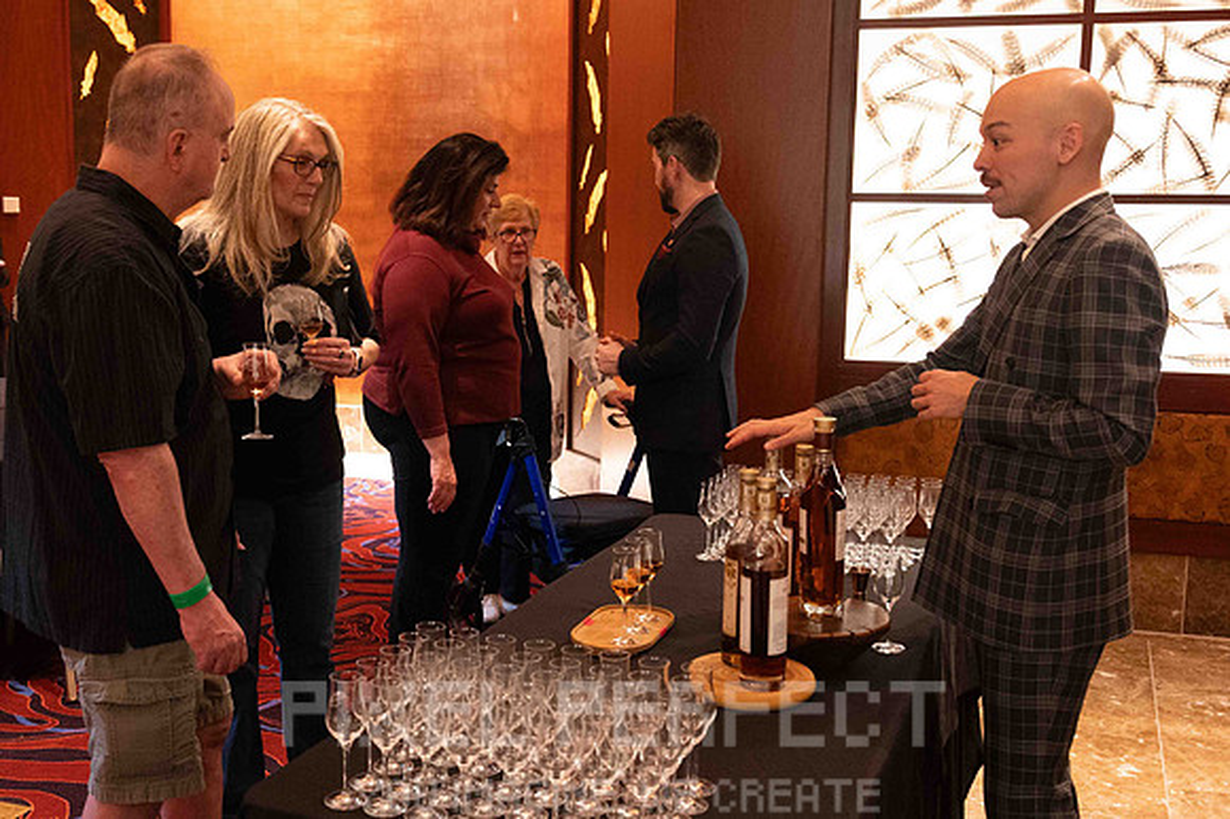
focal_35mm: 40
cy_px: 417
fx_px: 1352
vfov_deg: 33.7
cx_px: 525
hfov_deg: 48.8
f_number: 4.8
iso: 9000
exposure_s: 1/60
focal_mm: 33.5
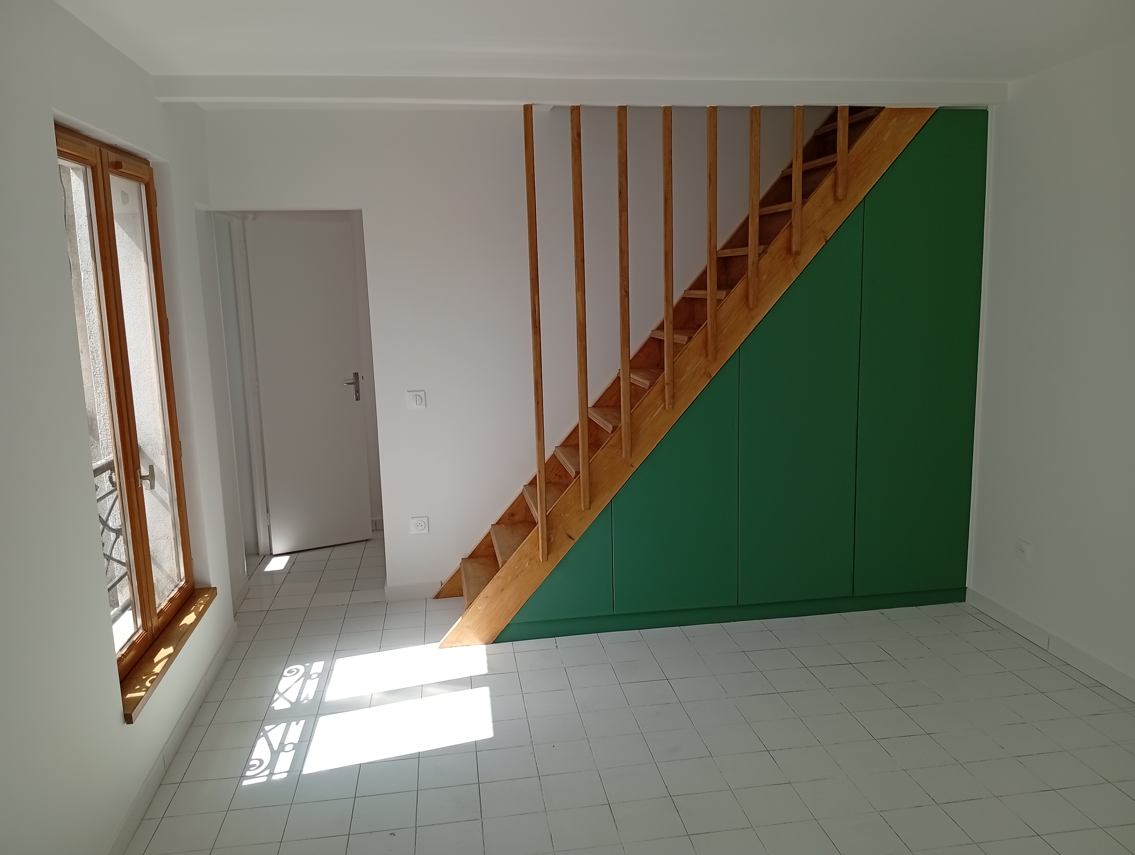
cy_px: 428
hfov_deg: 65.2
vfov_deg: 51.5
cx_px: 568
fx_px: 887
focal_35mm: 27
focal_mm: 3.98
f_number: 1.8
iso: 51
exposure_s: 1/152
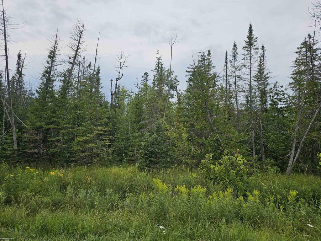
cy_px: 120
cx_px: 160
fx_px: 213
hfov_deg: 73.9
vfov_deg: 58.9
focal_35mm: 23
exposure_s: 1/1019
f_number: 1.7
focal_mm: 6.3
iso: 10
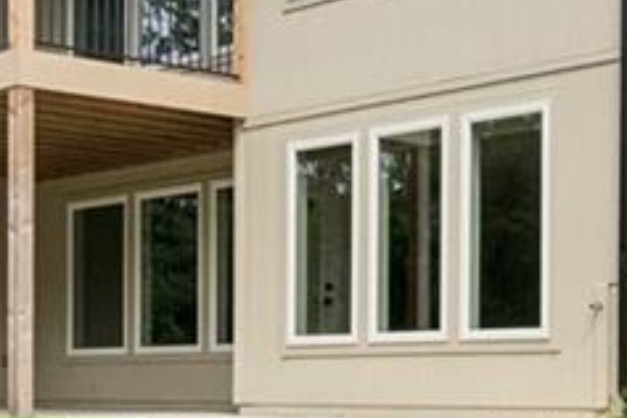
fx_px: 1428
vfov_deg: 16.0
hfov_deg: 24.8
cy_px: -86
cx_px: 307
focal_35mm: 82
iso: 640
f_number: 6.3
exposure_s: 1/2500
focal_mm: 19
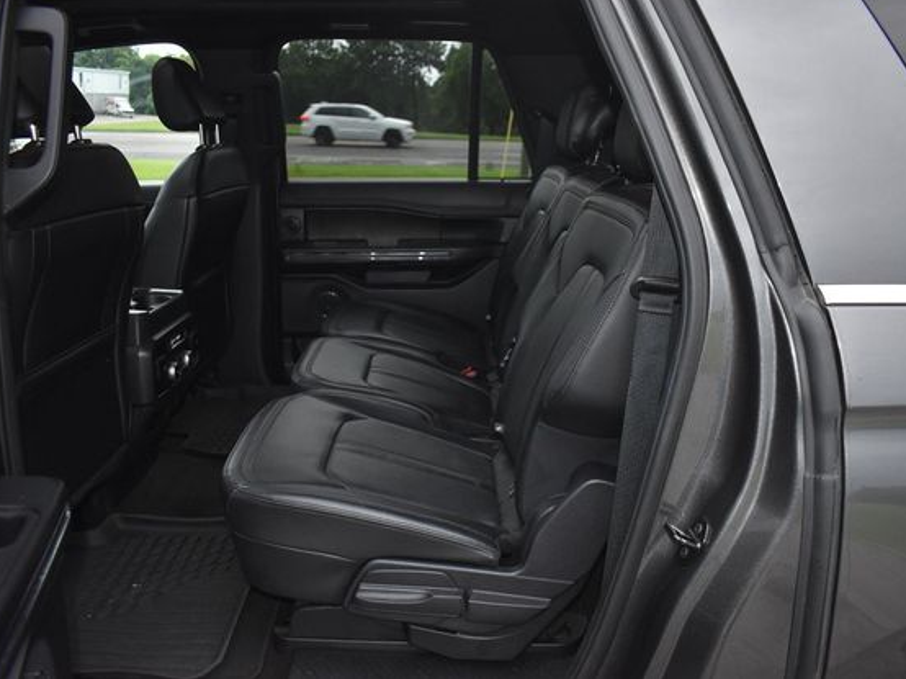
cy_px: 331
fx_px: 785
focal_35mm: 30
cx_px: 473
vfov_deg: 46.8
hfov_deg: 60.0
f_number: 3.5
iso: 1600
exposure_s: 1/100
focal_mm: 18
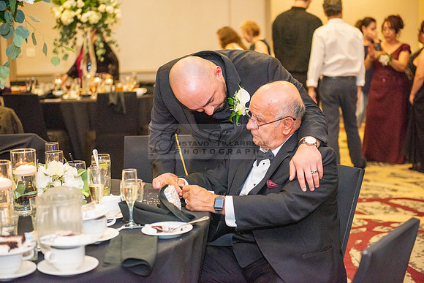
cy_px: 142
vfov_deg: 19.5
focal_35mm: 70
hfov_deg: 28.8
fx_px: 825
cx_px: 212
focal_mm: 70
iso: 1600
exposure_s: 1/160
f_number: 2.8
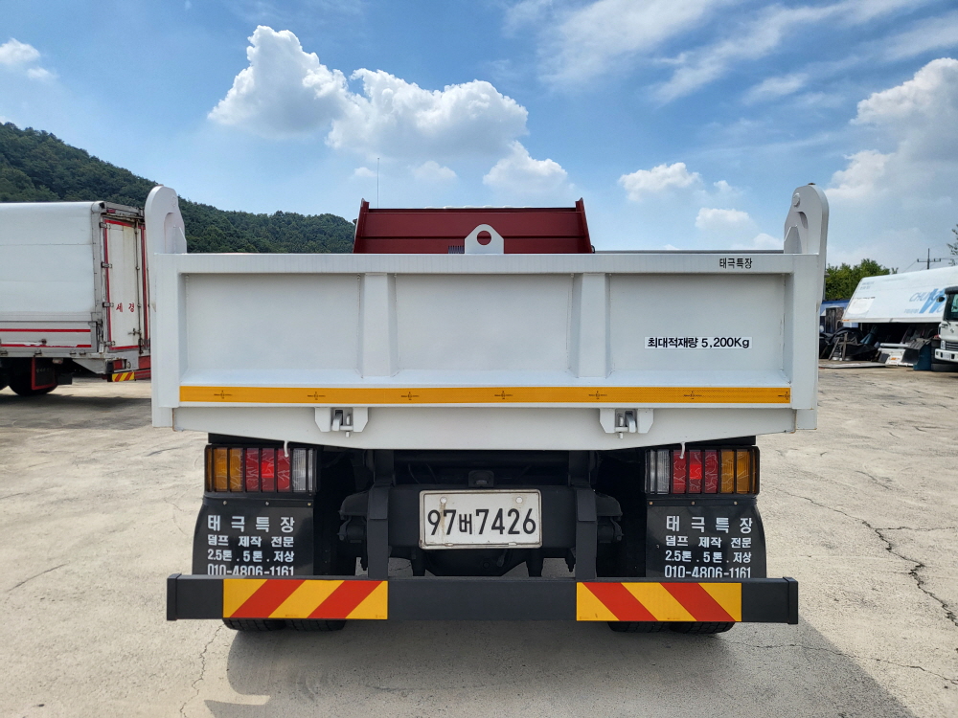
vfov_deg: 53.1
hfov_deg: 67.3
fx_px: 720
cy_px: 359
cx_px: 479
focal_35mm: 26
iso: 50
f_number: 1.8
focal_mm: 4.25
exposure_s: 1/2470
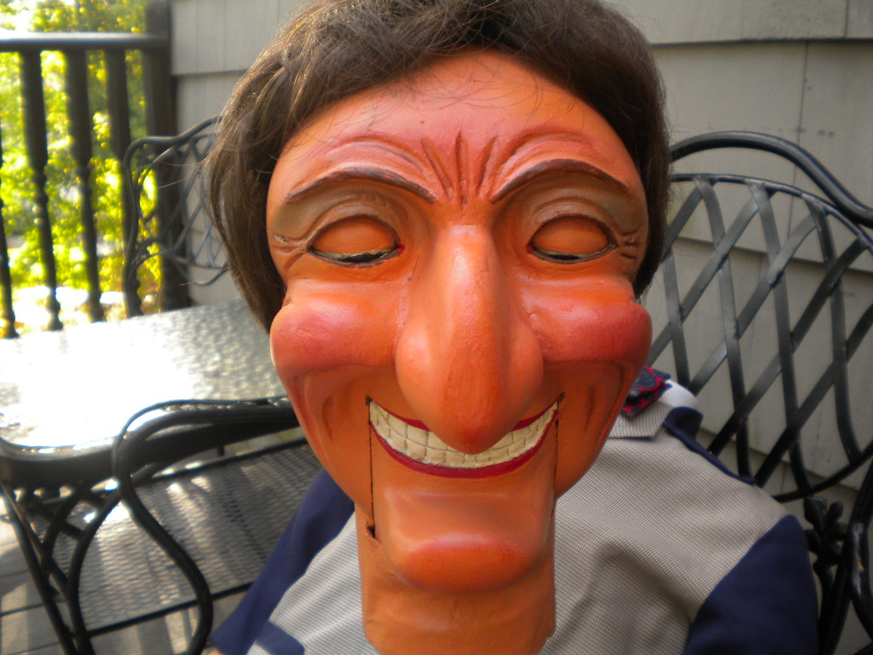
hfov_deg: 52.6
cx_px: 436
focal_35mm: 35
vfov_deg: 40.7
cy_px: 328
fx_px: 883
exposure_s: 1/63.4
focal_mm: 6.3
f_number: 3.1
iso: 80
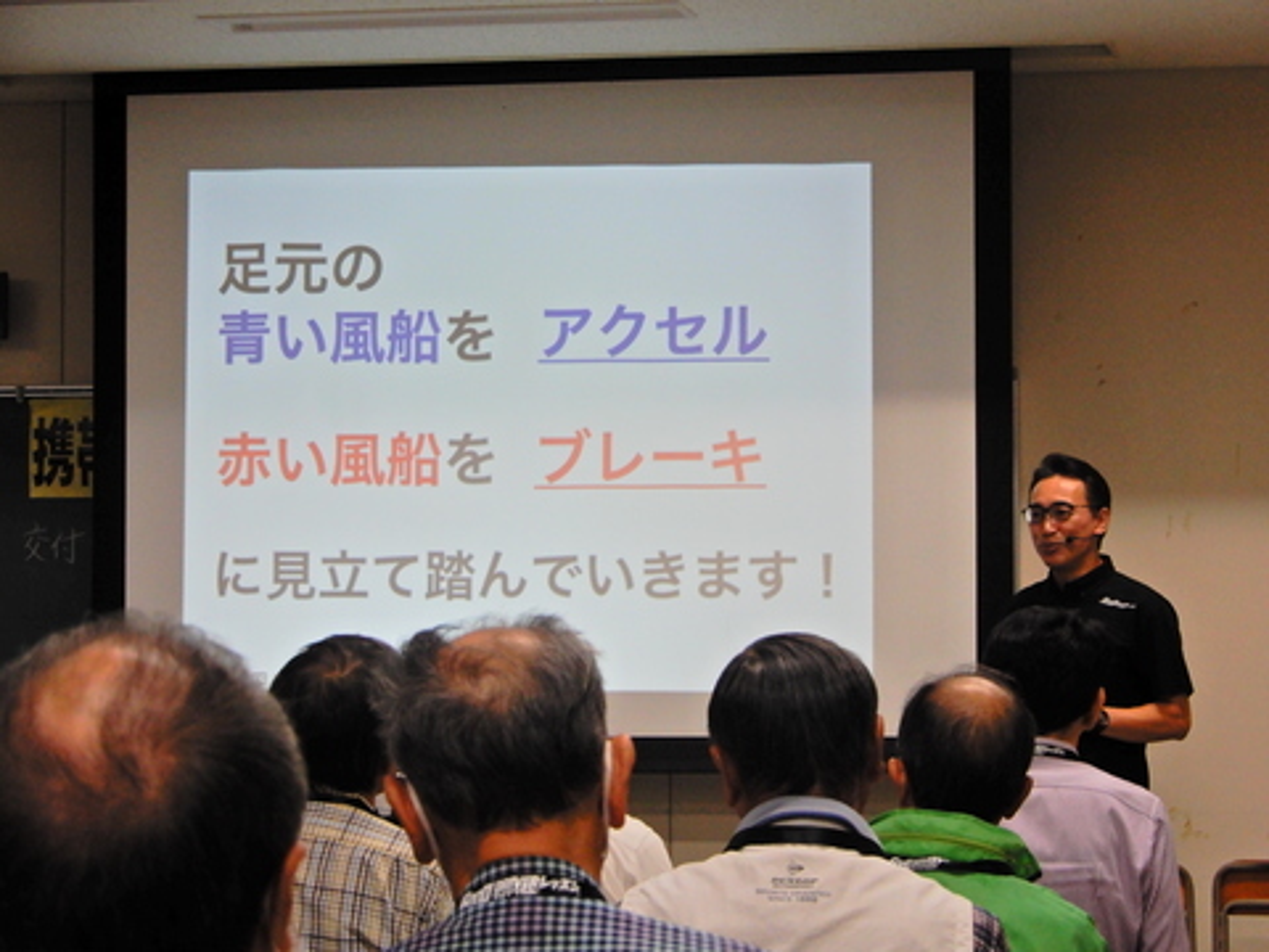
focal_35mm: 105
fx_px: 3849
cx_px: 634
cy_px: 476
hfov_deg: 18.7
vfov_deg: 14.1
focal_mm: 18.7
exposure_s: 1/60
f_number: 5
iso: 360
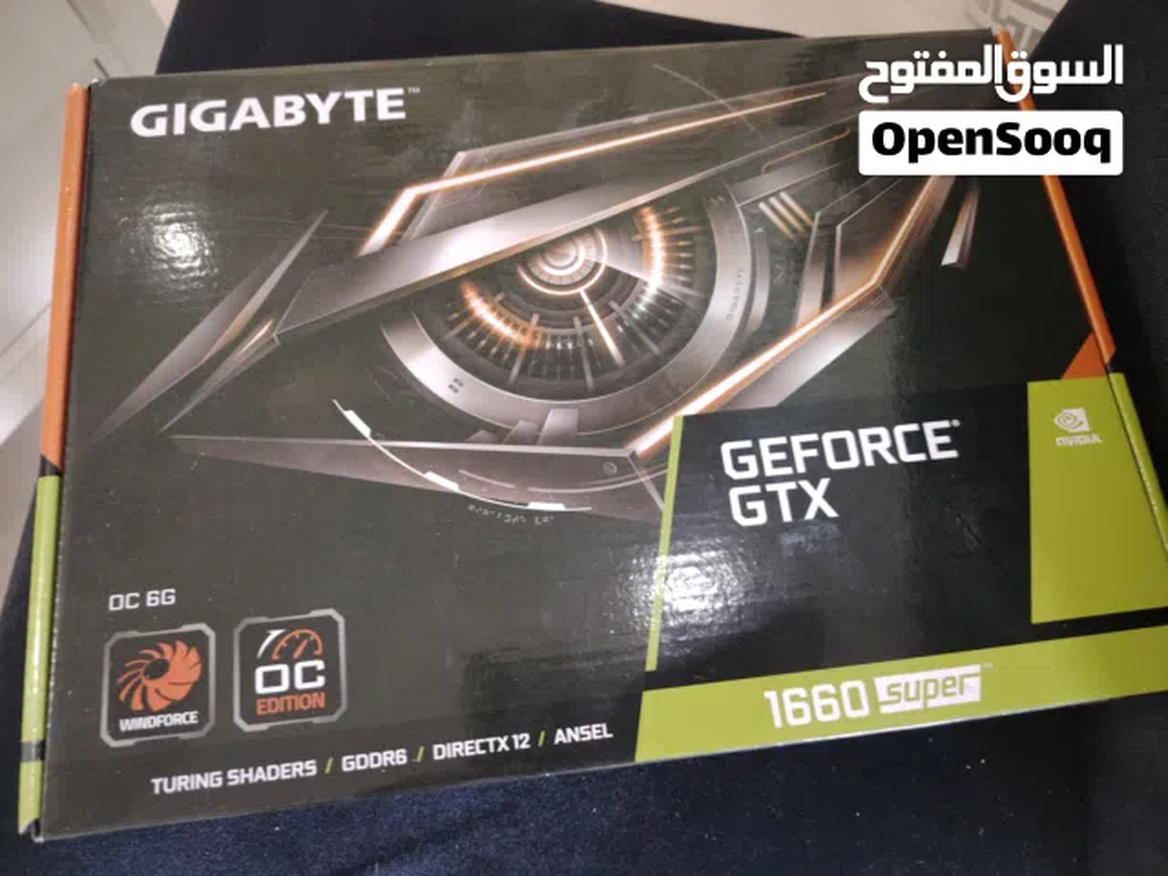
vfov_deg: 56.8
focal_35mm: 24
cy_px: 438
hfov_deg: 71.6
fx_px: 810
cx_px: 584
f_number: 1.75
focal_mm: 5.25
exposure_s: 1/25
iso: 1700
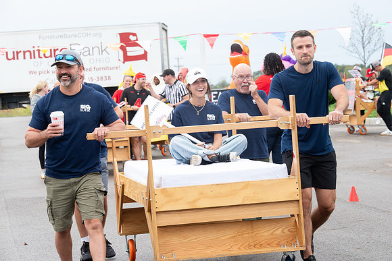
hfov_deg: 15.8
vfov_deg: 10.6
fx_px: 1416
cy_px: 130
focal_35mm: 130
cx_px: 196
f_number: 10
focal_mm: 130
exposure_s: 1/160
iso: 640
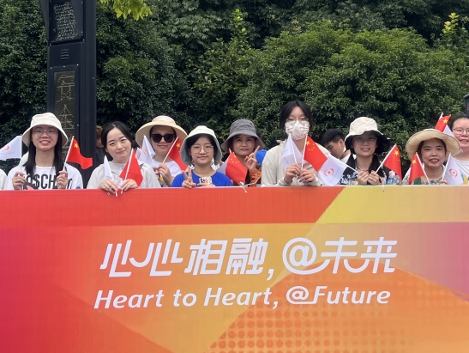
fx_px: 773
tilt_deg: +6.8
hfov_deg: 33.8
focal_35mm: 57
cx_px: 238
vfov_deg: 25.6
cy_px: 119
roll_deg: +0.7
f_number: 1.5
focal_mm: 5.7
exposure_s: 1/1280
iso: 50
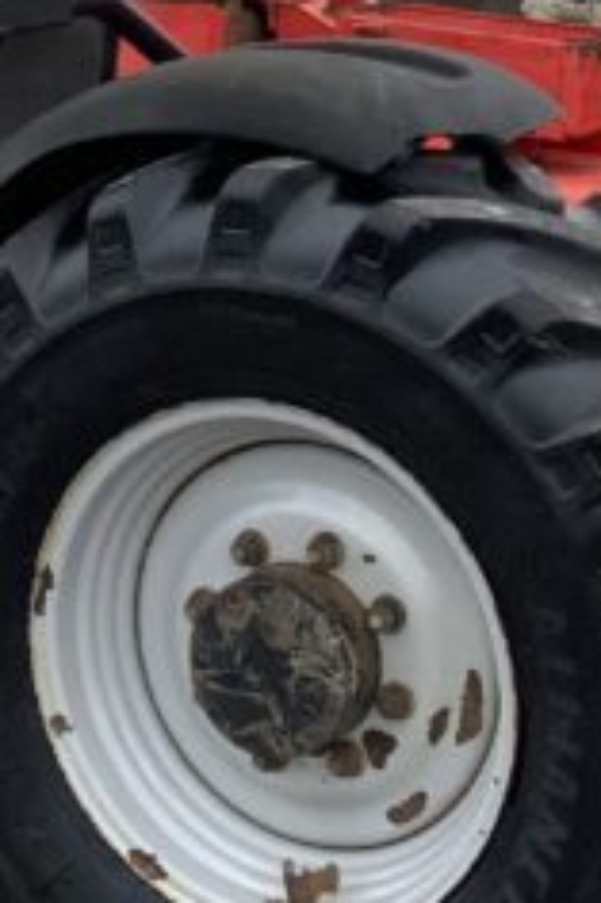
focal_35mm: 131
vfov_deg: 15.5
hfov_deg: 10.4
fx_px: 3285
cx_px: 230
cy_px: 119
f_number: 1.8
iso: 16
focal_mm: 3
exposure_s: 1/412
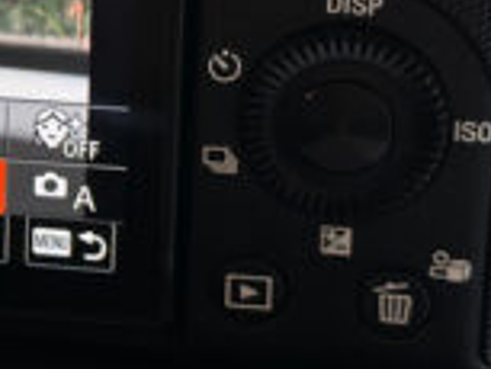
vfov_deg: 8.4
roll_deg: -0.6
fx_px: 2498
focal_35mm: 176
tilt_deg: -20.1
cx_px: -186
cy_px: 45
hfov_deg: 10.9
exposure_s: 1/60
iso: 200
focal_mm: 6.86
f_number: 1.78
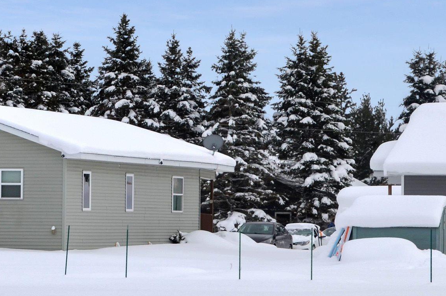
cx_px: 45
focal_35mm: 222
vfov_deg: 6.1
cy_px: 113
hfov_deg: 9.2
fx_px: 2749
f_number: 8
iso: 110
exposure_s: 1/250
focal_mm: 55
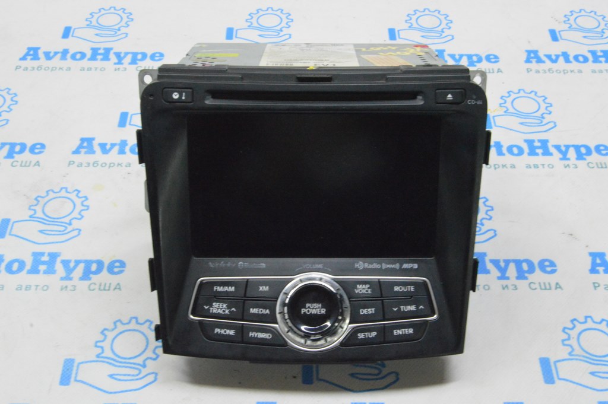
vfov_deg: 25.7
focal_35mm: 52
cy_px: 202
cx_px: 304
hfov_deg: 37.9
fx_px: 886
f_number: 20
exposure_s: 1/15
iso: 6400
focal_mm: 35
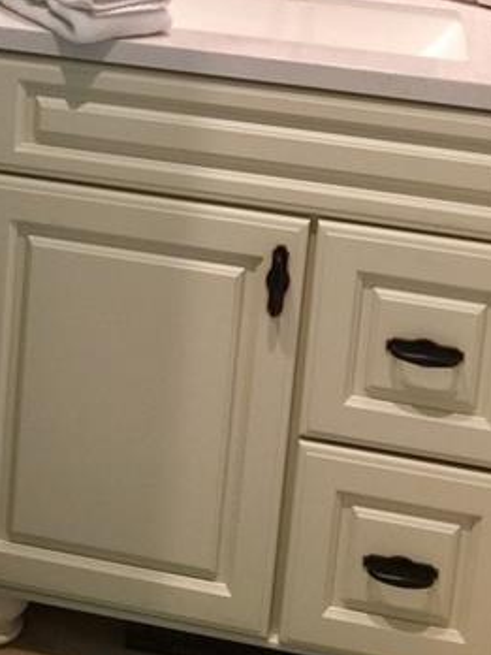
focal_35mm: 64
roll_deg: -5.5
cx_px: 171
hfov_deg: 22.9
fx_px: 1210
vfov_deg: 27.9
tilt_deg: -10.3
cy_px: -49
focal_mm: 4.15
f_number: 2.2
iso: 80
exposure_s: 1/15
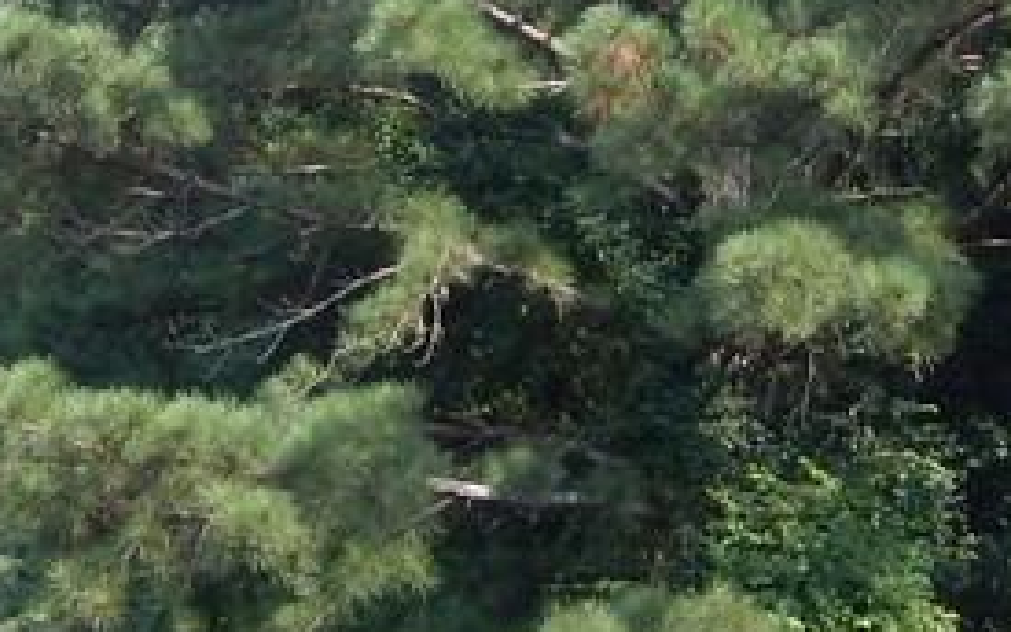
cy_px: 970
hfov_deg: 9.8
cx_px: 787
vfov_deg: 6.1
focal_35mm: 213
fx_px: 5870
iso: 125
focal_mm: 9.7
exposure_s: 1/250
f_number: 3.8
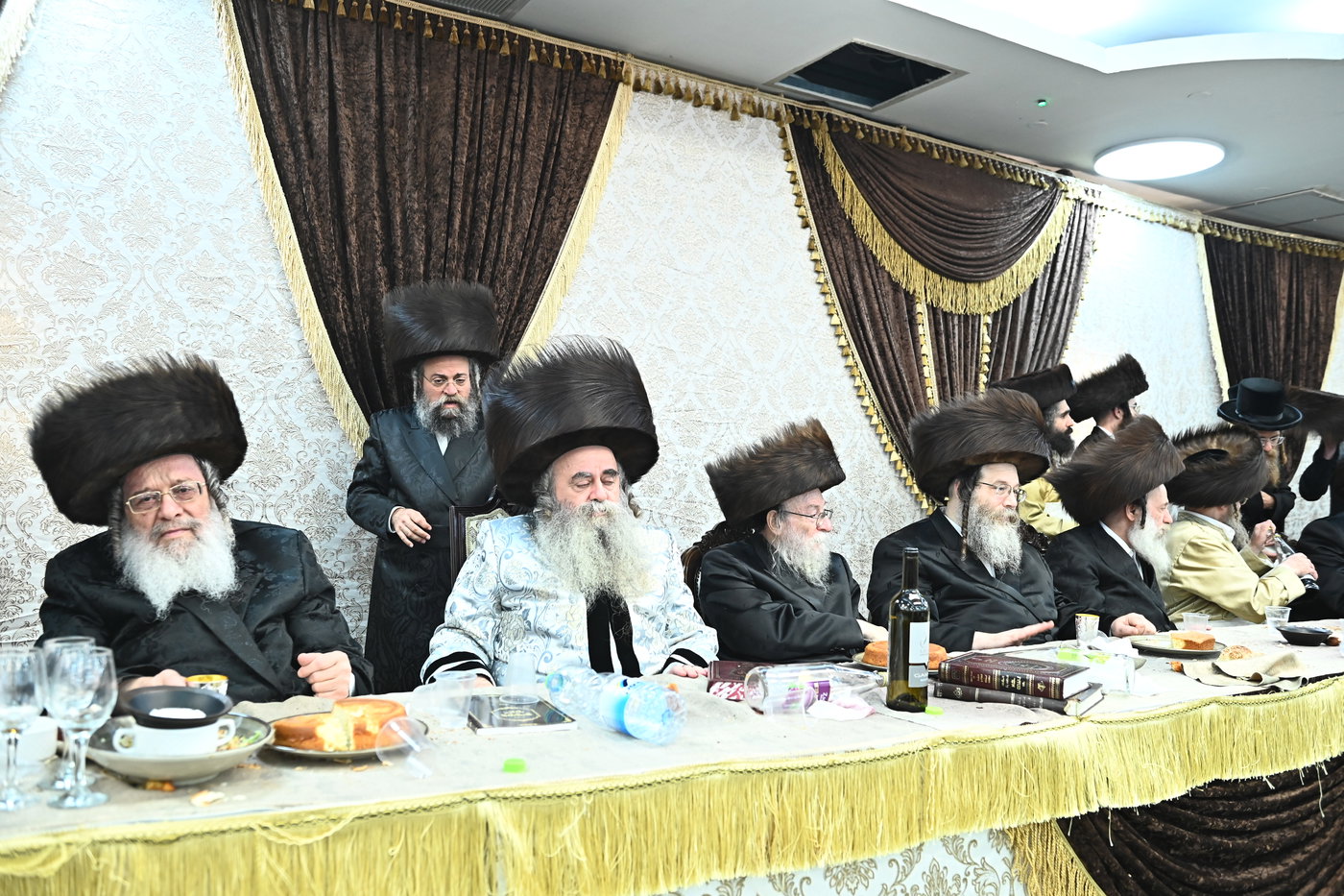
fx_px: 1082
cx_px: 672
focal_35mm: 29
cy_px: 448
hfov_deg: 63.7
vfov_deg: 45.0
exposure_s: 1/200
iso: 2000
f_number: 4
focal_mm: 29
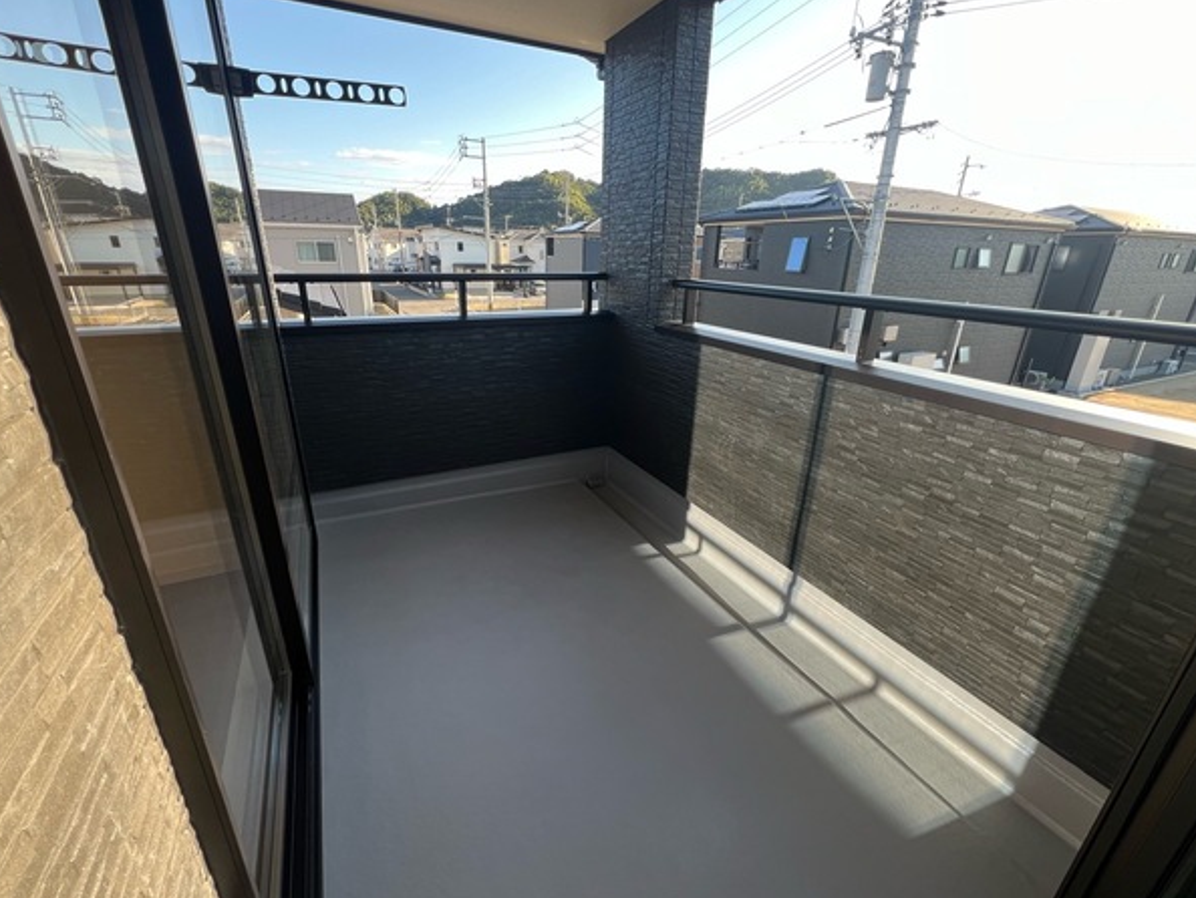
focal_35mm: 14
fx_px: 484
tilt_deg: -23.3
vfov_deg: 85.7
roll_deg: -1.6
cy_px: 439
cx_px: 582
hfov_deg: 102.0
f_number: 1.8
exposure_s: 1/129
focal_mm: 1.57
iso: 32
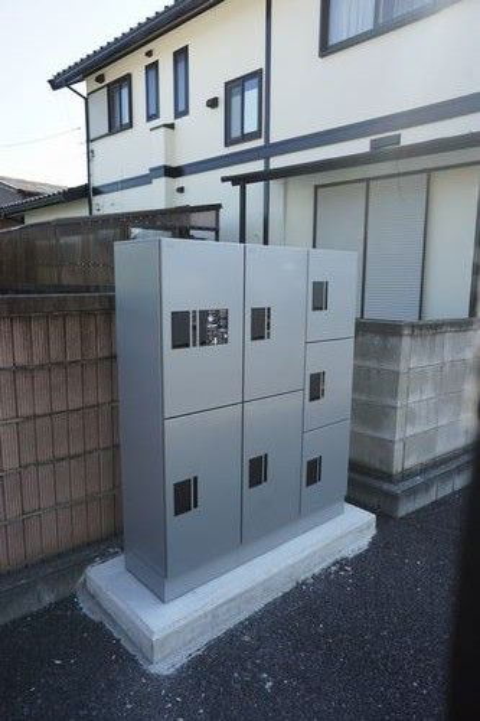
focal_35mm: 24
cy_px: 360
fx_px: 480
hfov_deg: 53.1
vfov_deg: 73.8
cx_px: 240
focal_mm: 16
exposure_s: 1/100
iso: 100
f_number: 7.1
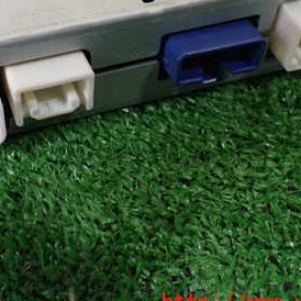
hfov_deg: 29.2
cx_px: 80
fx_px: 571
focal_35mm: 58
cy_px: 70
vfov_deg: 29.0
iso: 800
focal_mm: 5.4
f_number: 2.3
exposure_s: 1/100
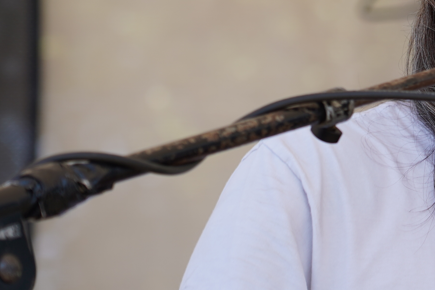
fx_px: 4241
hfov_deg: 5.8
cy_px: -56
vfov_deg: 3.9
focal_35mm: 351
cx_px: 485
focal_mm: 105
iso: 100
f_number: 5
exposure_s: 1/250
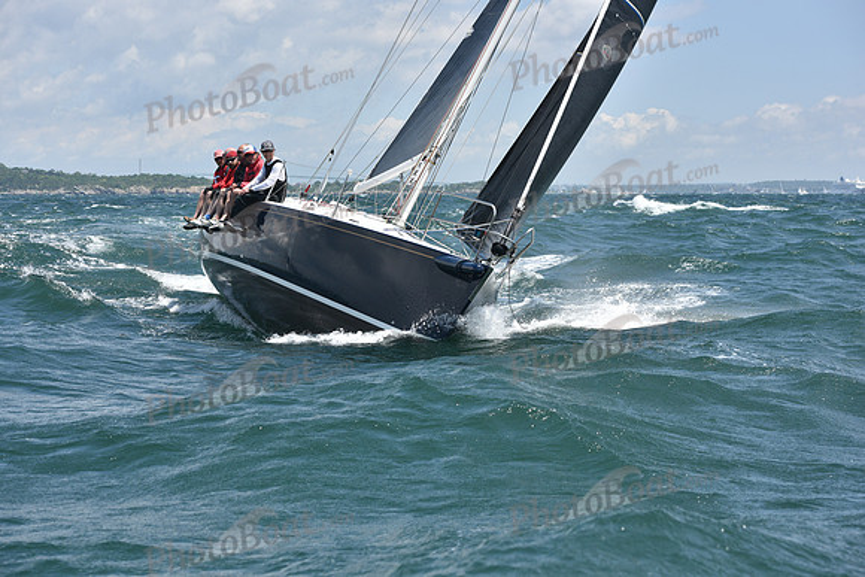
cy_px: 288
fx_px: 1875
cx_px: 432
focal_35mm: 78
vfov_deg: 17.5
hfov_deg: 26.0
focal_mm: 78
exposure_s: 1/1250
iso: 250
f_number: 7.1
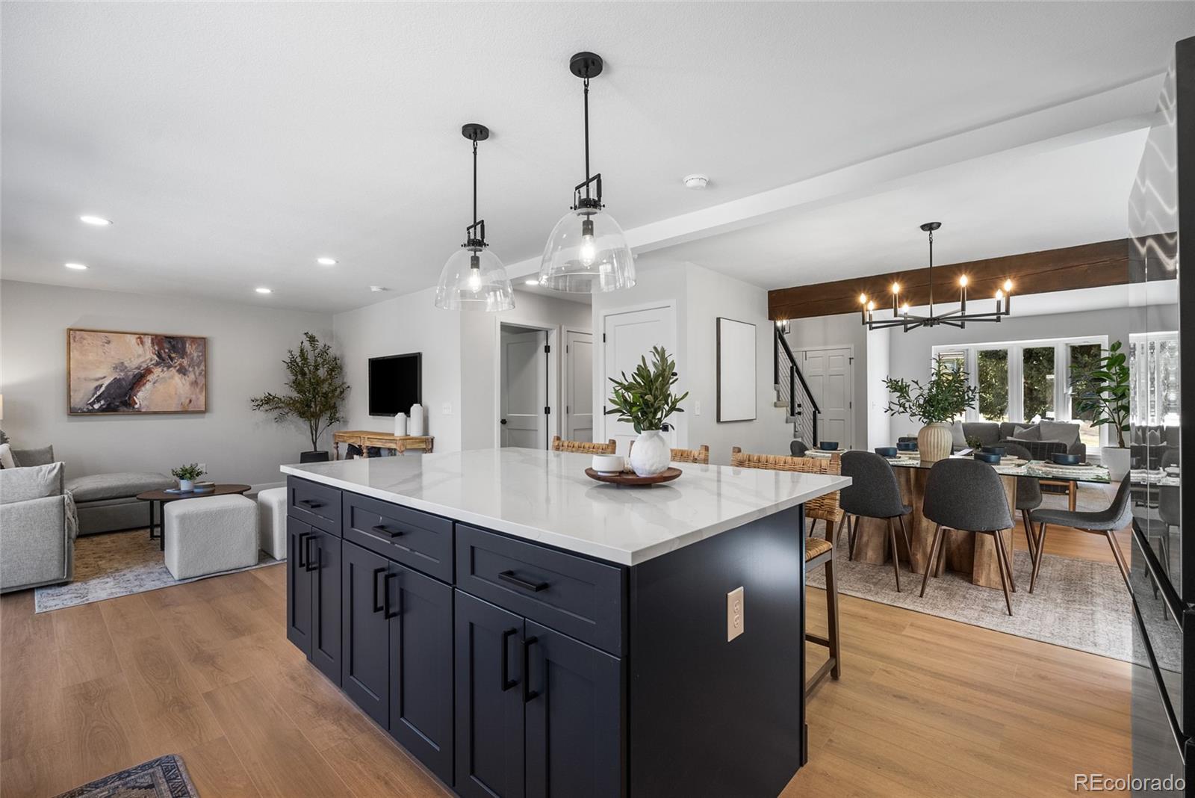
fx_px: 531
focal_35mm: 16
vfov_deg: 73.8
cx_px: 598
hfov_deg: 96.7
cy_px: 399
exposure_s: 1/160
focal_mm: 16
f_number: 8
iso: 200
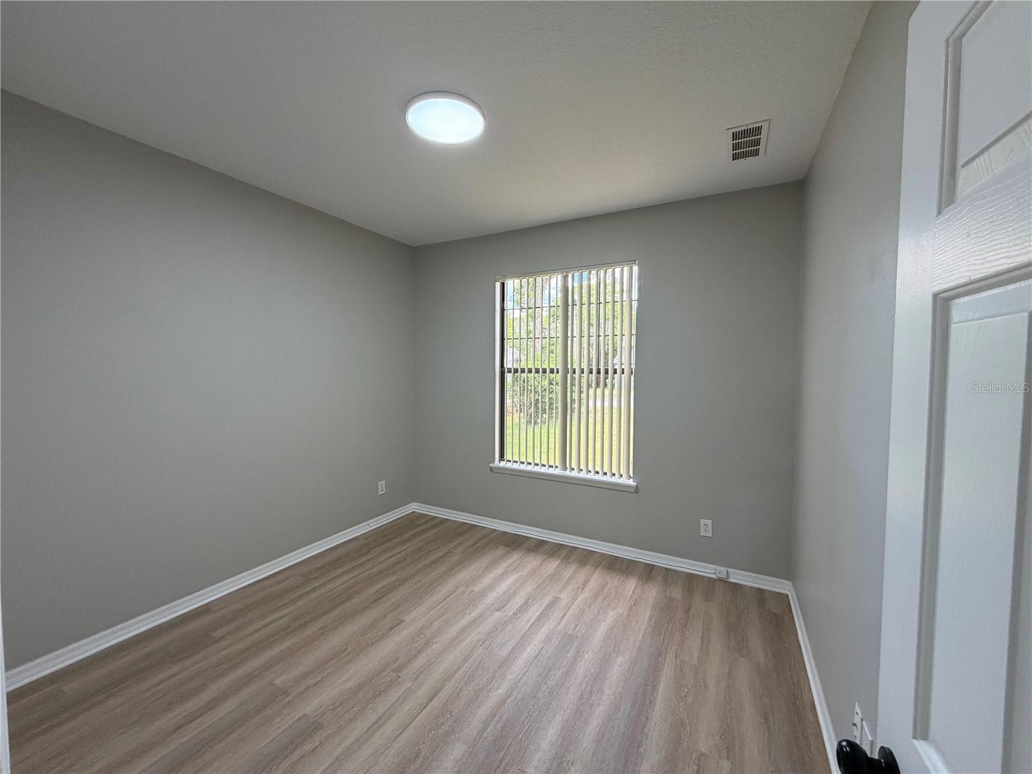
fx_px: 417
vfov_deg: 85.7
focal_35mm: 14
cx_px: 516
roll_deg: -0.4
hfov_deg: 102.1
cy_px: 387
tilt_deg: -3.0
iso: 200
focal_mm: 2.22
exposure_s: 1/121
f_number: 2.2
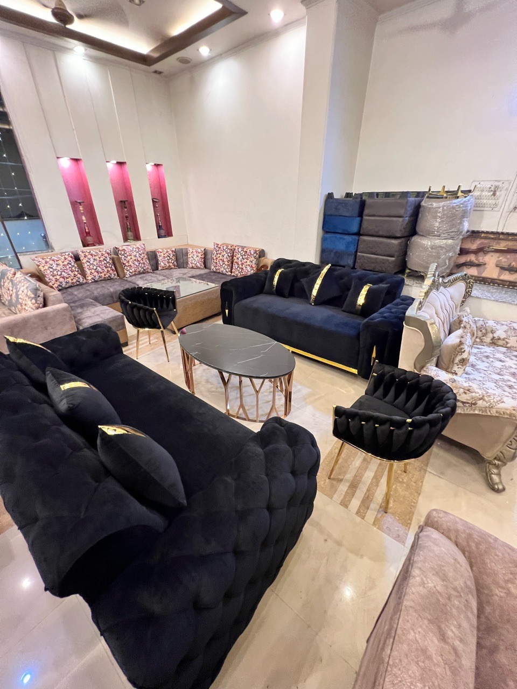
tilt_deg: -29.3
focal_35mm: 13
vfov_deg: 106.2
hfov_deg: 89.9
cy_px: 344
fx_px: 259
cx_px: 258
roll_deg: -0.5
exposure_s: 1/50
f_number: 1.8
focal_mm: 1.57
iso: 400
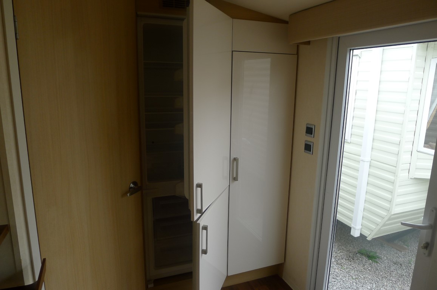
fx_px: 291
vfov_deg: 53.0
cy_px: 145
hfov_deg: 73.8
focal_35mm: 24
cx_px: 218
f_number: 2
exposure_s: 1/125
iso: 80
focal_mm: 5.1
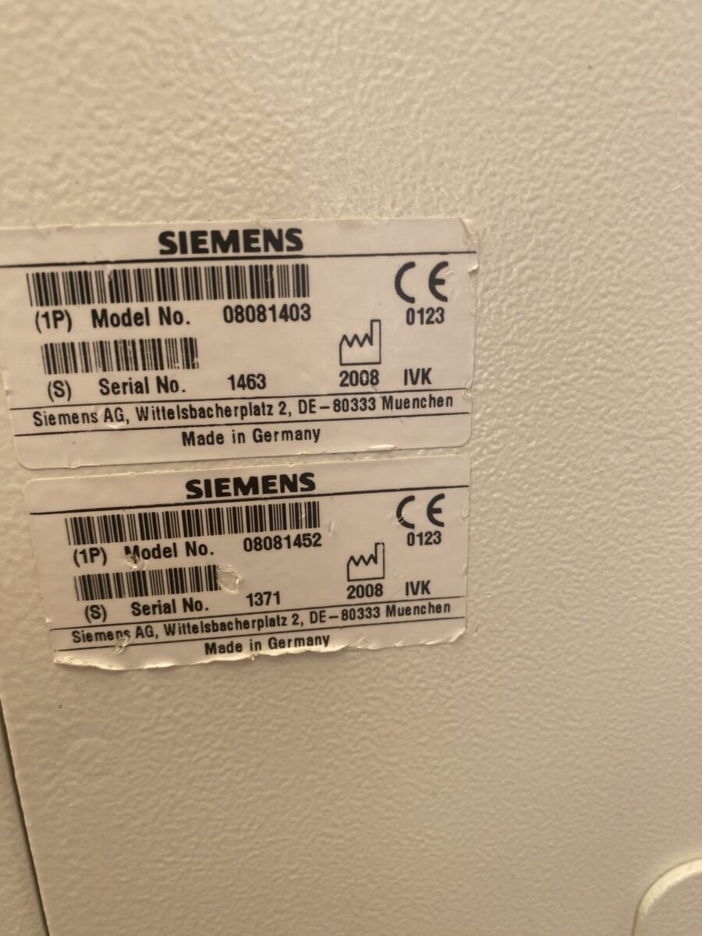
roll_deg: -0.3
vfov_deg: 69.4
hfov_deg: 54.9
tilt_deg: -22.1
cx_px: 351
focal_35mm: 25
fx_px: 676
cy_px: 468
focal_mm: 4.25
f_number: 1.8
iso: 40
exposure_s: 1/122
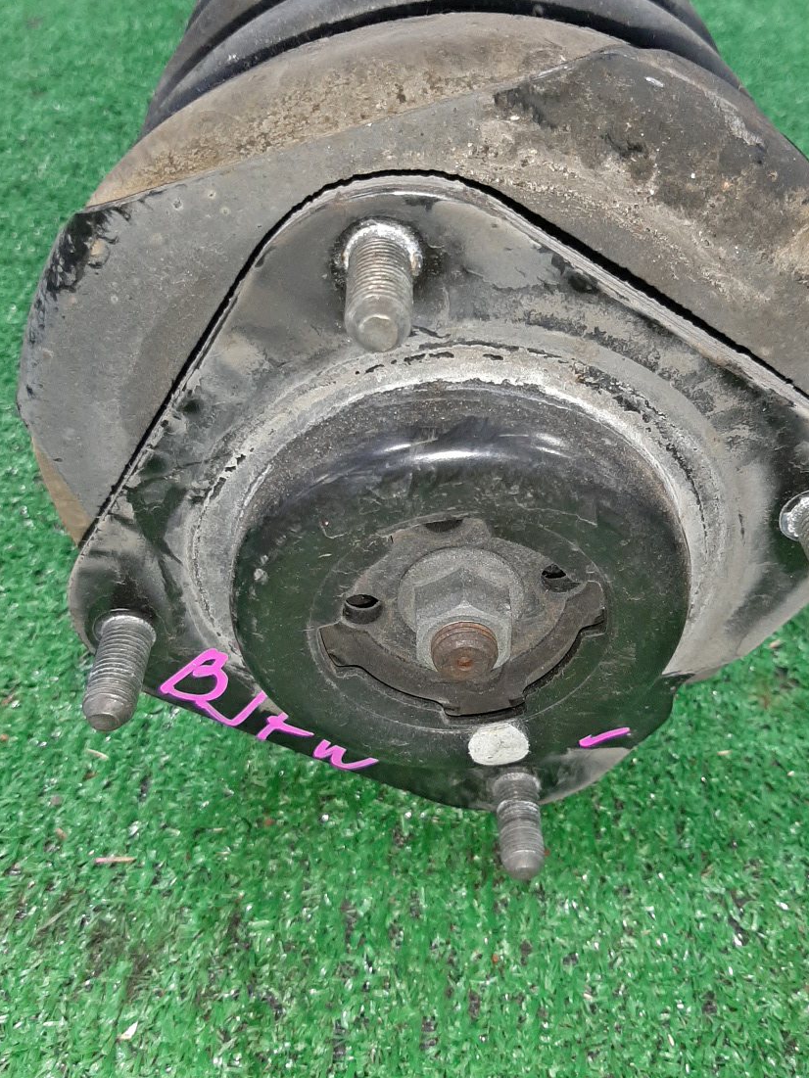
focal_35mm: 34
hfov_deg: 41.7
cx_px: 447
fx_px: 1059
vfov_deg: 54.0
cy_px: 546
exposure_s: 1/33
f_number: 1.7
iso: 192
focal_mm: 3.93
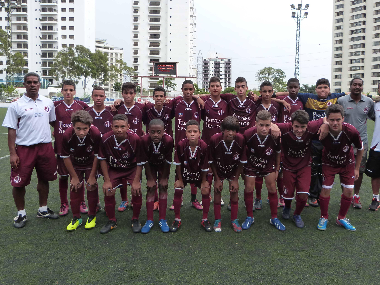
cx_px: 218
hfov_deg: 59.7
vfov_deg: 46.7
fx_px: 329
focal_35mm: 30
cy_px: 121
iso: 160
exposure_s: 1/125
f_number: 3.6
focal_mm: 4.5
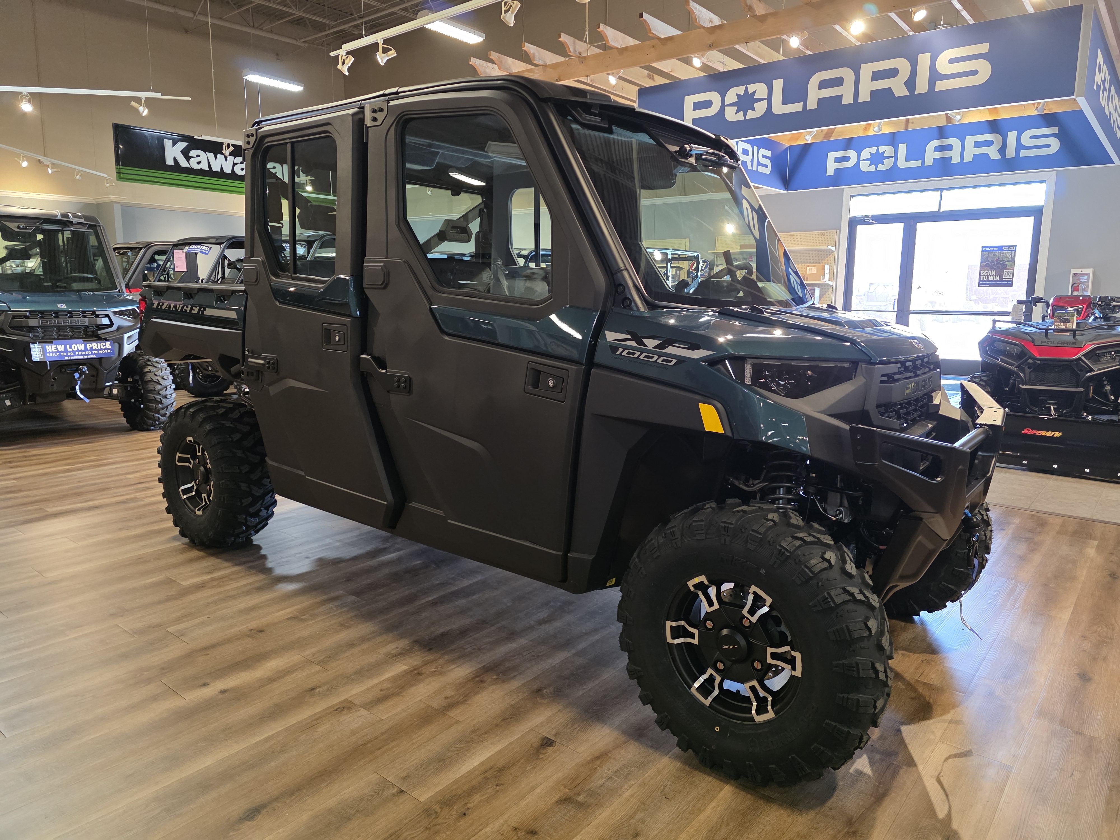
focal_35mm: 23
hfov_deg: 73.9
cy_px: 420
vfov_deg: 58.9
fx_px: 744
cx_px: 560
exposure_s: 1/120
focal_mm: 6.3
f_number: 1.7
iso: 800
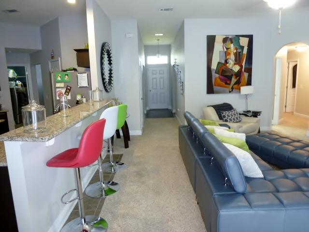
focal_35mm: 24
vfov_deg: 56.8
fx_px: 214
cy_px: 116
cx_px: 154
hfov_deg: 71.6
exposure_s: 1/4
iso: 160
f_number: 3.3
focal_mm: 4.3
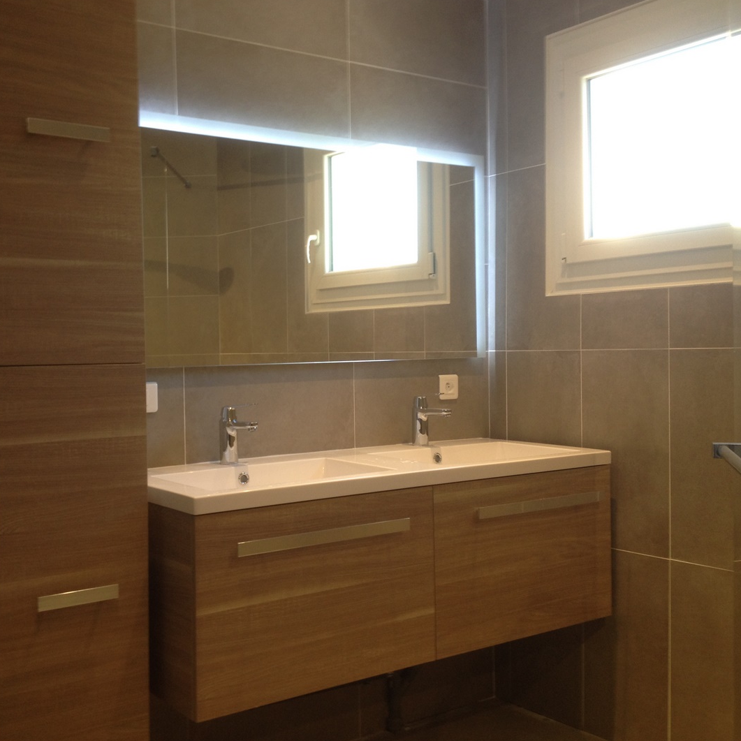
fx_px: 1017
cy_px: 367
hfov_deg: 39.7
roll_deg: -0.2
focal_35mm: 42
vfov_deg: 40.0
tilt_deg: +0.4
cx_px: 271
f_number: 2.4
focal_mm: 4.28
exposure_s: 1/30
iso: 50
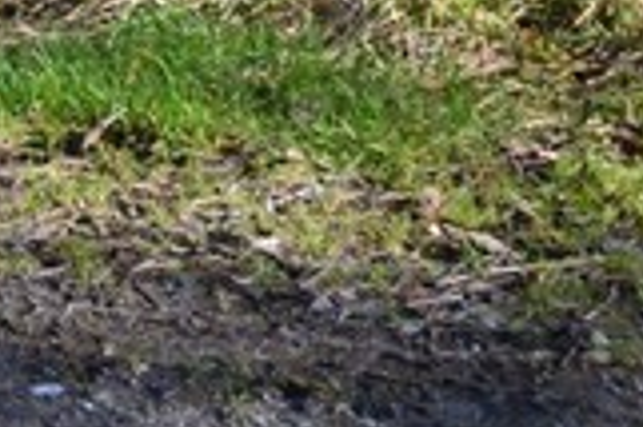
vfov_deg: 5.3
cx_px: -823
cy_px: -898
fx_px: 4336
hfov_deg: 7.9
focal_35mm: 243
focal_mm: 24
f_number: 9
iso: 400
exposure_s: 1/160
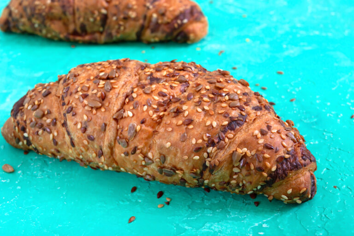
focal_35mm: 52
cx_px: 177
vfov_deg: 25.7
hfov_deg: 37.9
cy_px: 118
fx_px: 516
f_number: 9
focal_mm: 35
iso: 200
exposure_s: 1/160
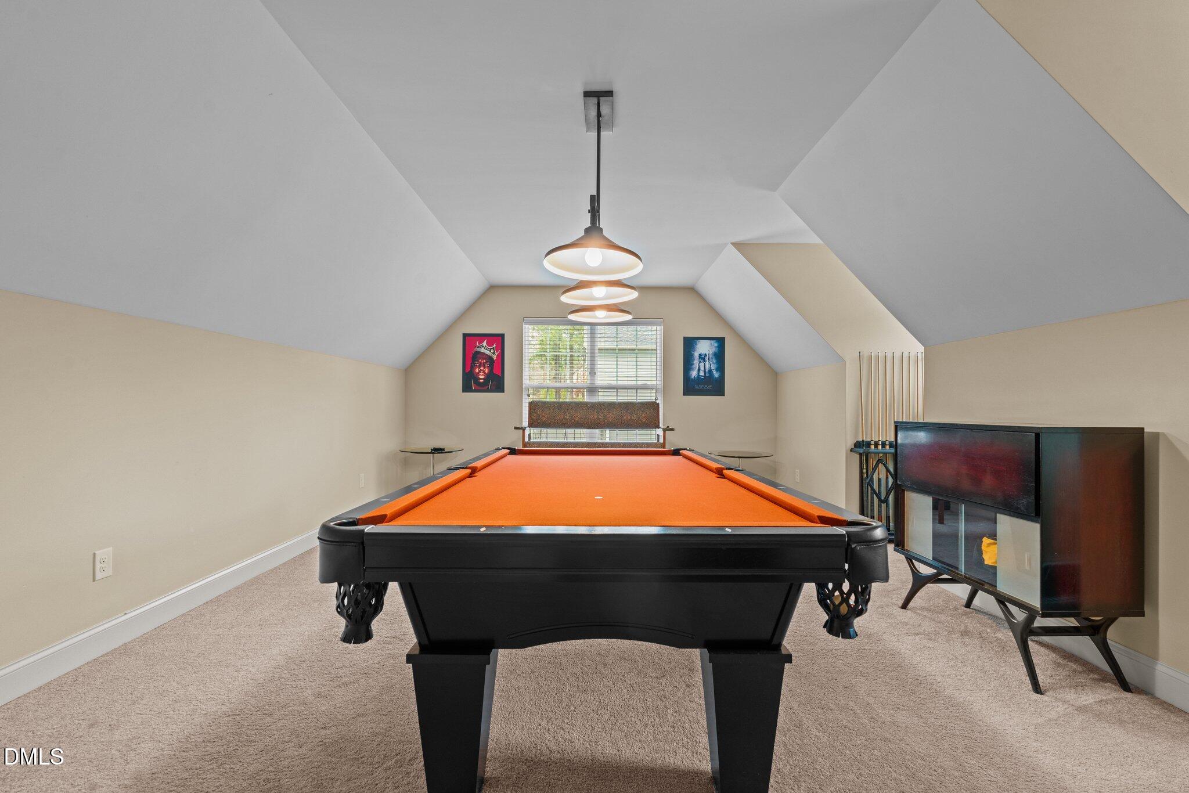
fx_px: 545
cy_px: 396
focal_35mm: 16
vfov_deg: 72.1
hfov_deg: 95.0
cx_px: 594
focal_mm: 16.5
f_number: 8
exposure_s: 1/1.67
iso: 400
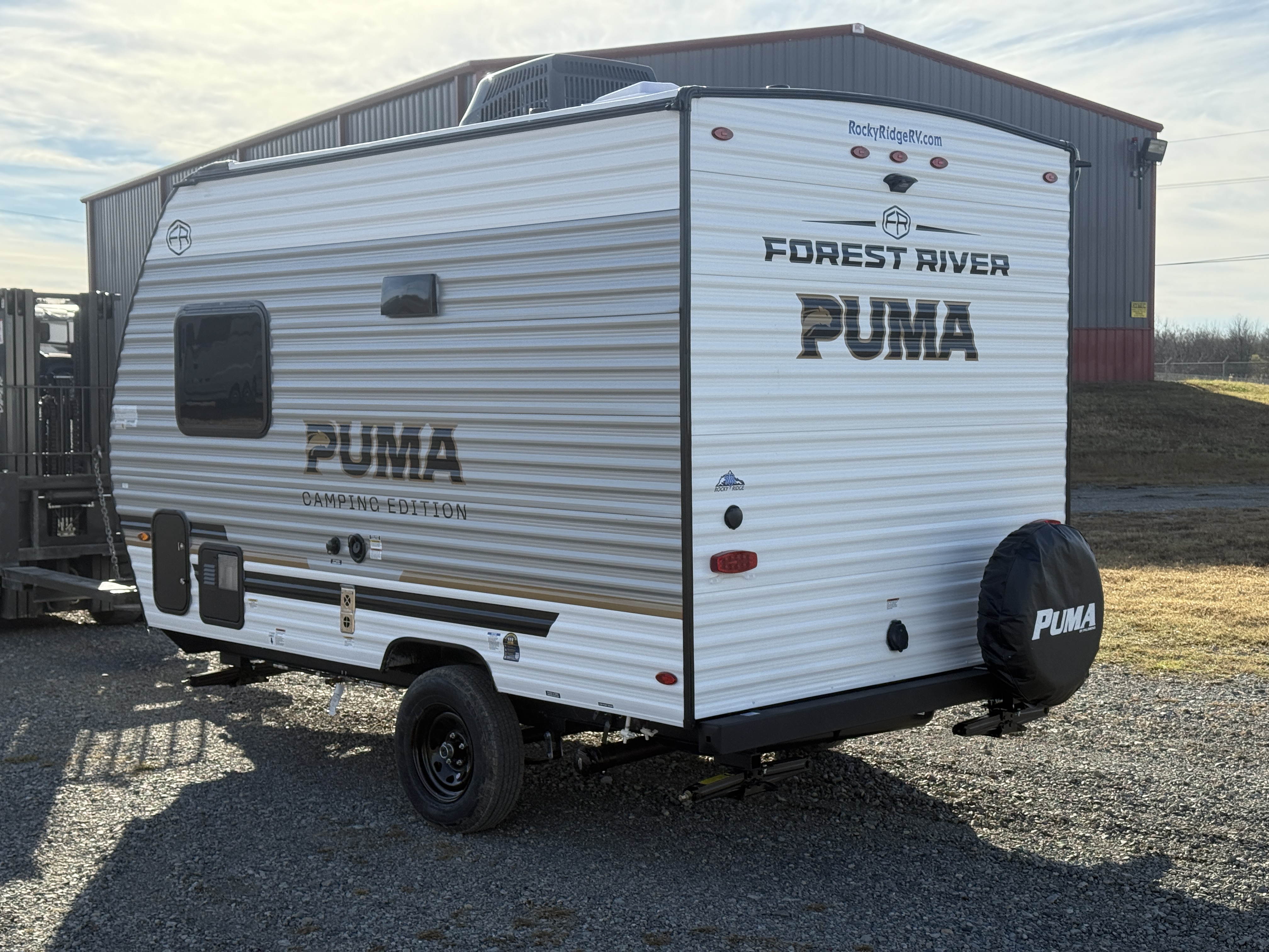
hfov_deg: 39.7
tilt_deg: -2.3
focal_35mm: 48
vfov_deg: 30.3
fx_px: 1760
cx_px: 634
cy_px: 476
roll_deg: +1.4
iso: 100
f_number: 1.78
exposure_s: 1/3704
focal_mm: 6.76
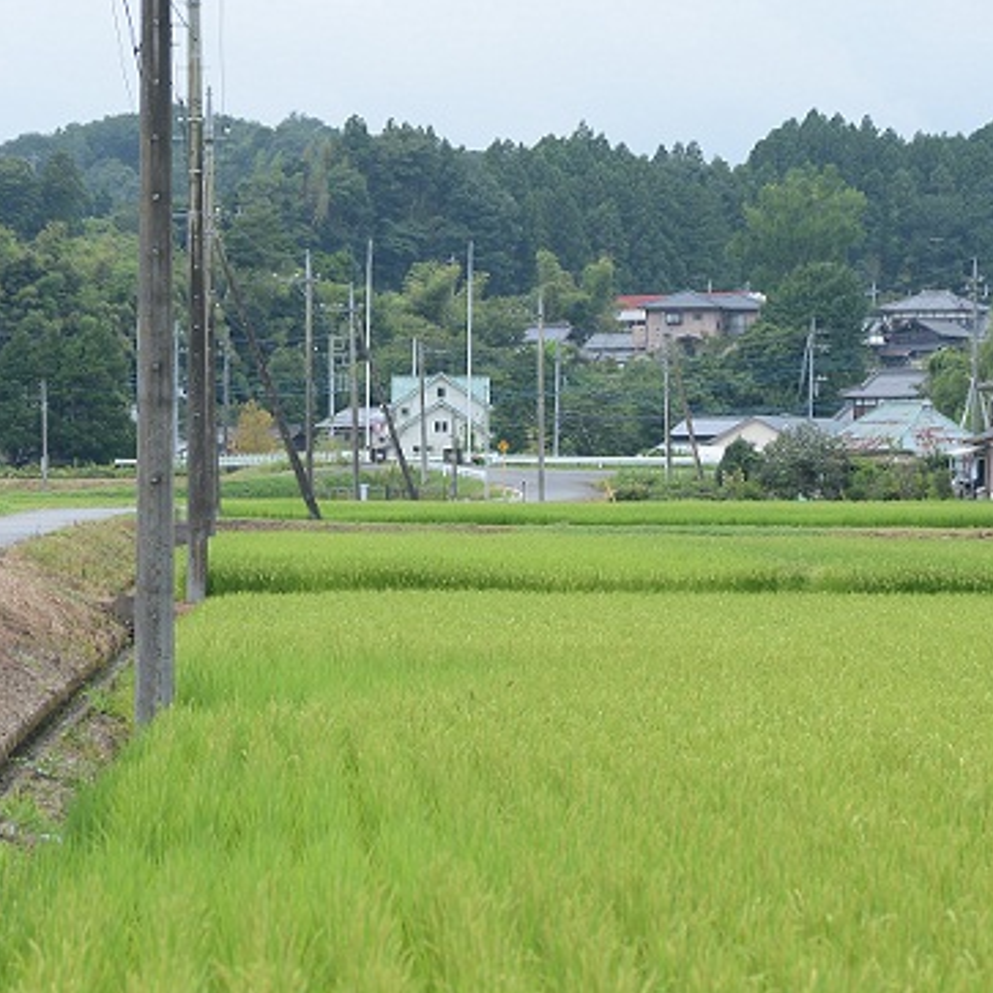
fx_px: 5907
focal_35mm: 182
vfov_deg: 9.6
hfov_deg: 9.6
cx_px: 391
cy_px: 514
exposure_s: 1/500
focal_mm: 105
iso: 400
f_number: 7.1
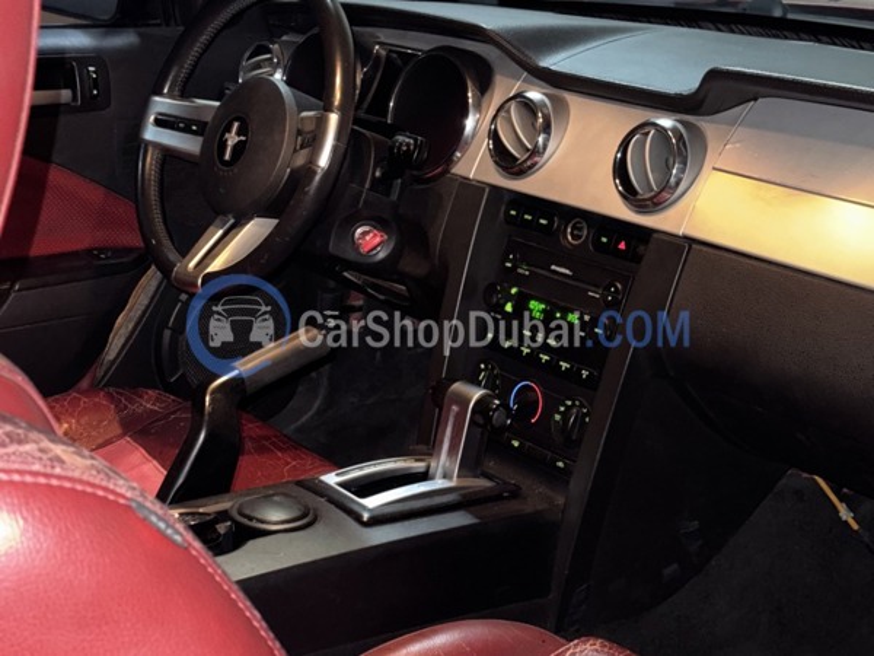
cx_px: 437
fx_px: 1212
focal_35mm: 48
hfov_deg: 39.7
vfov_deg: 30.3
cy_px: 328
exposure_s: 1/4
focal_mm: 6.76
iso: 250
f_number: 1.78
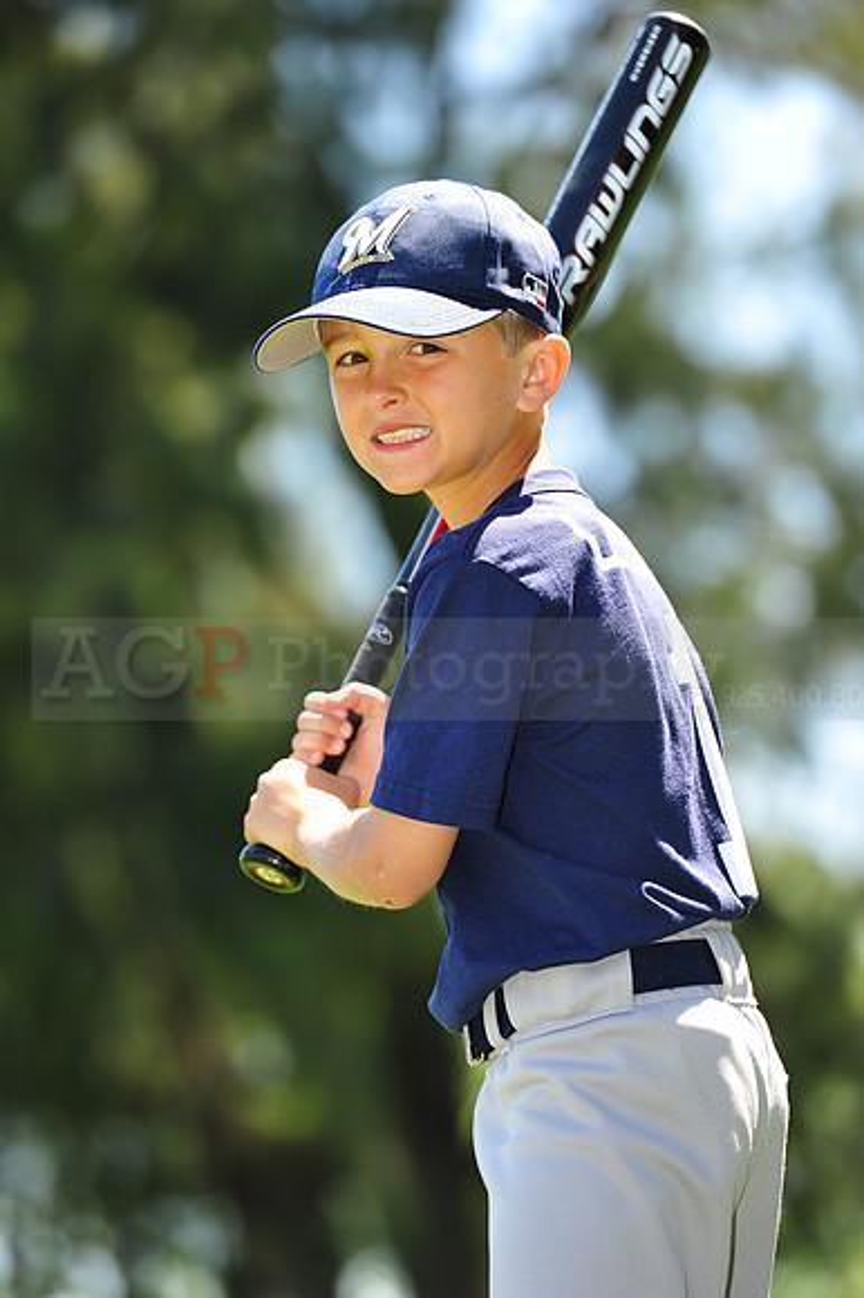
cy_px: 649
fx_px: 7208
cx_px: 432
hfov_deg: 6.9
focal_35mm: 200
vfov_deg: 10.3
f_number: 4
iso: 200
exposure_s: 1/320
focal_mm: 200
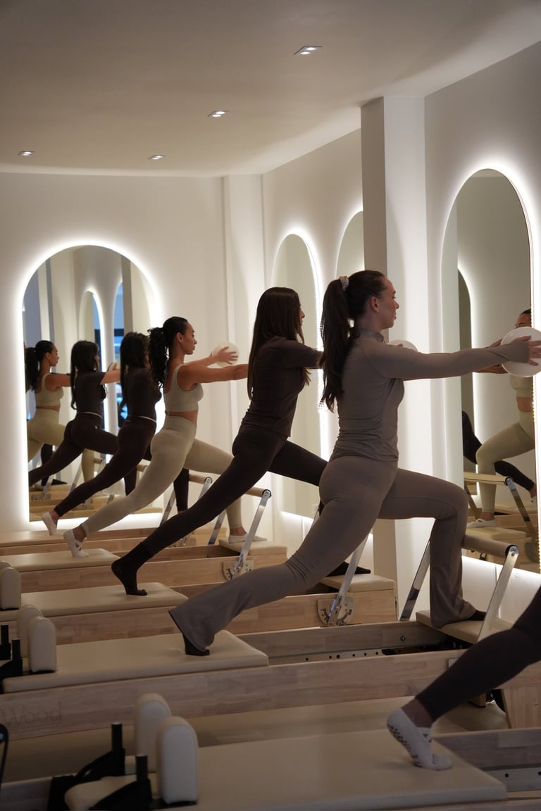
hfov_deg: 21.5
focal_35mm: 63
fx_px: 1423
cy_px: 406
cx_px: 270
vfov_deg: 31.8
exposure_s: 1/320
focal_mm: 42.1
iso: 800
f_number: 2.8
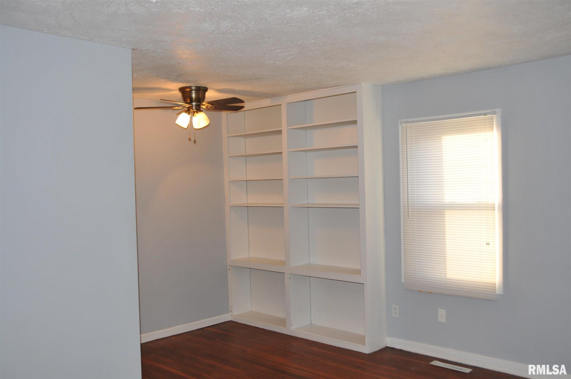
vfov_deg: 39.9
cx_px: 286
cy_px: 190
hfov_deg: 57.3
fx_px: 523
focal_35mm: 33
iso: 400
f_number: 4
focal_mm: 22
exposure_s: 1/60
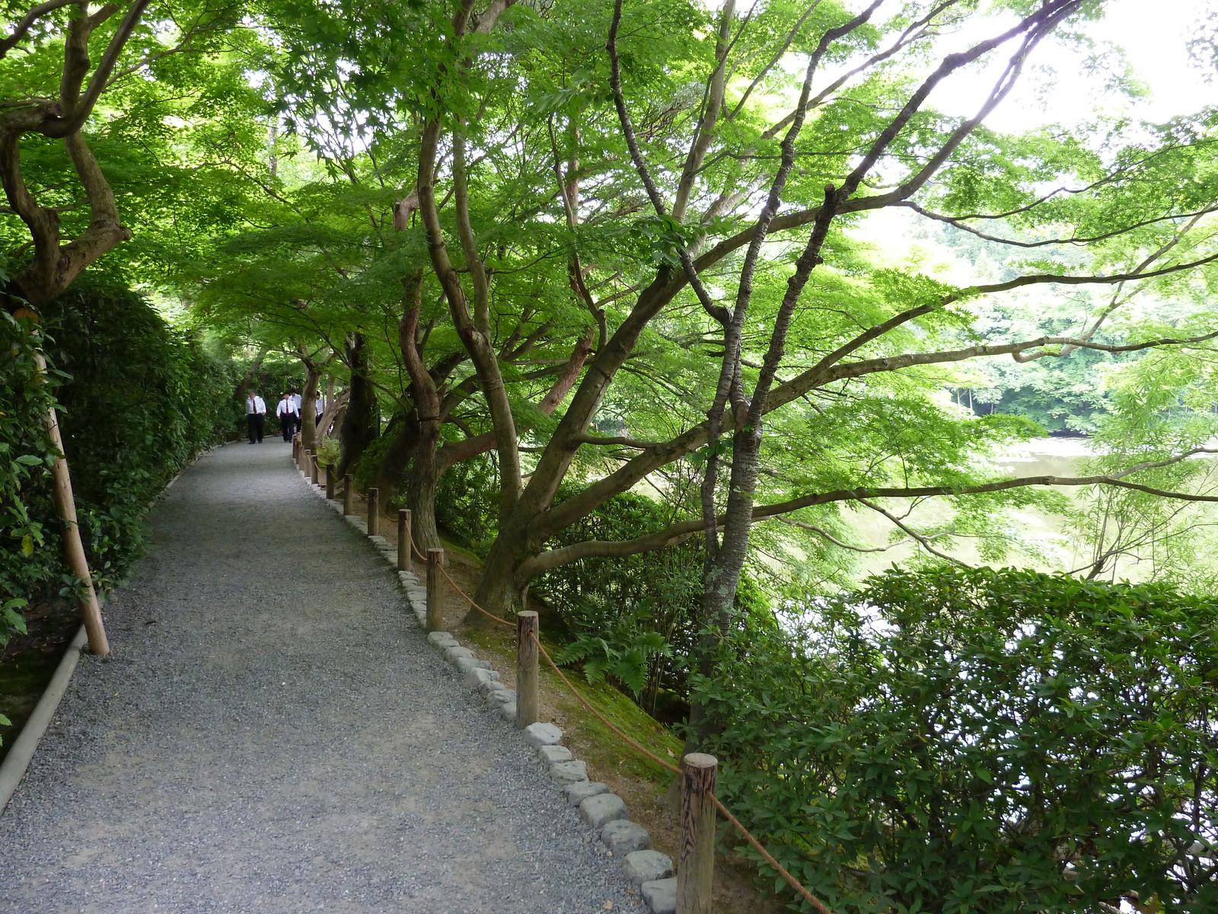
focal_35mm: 25
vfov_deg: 54.9
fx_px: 880
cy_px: 457
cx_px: 609
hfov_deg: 69.4
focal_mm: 4.1
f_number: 3.3
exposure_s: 1/30
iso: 200
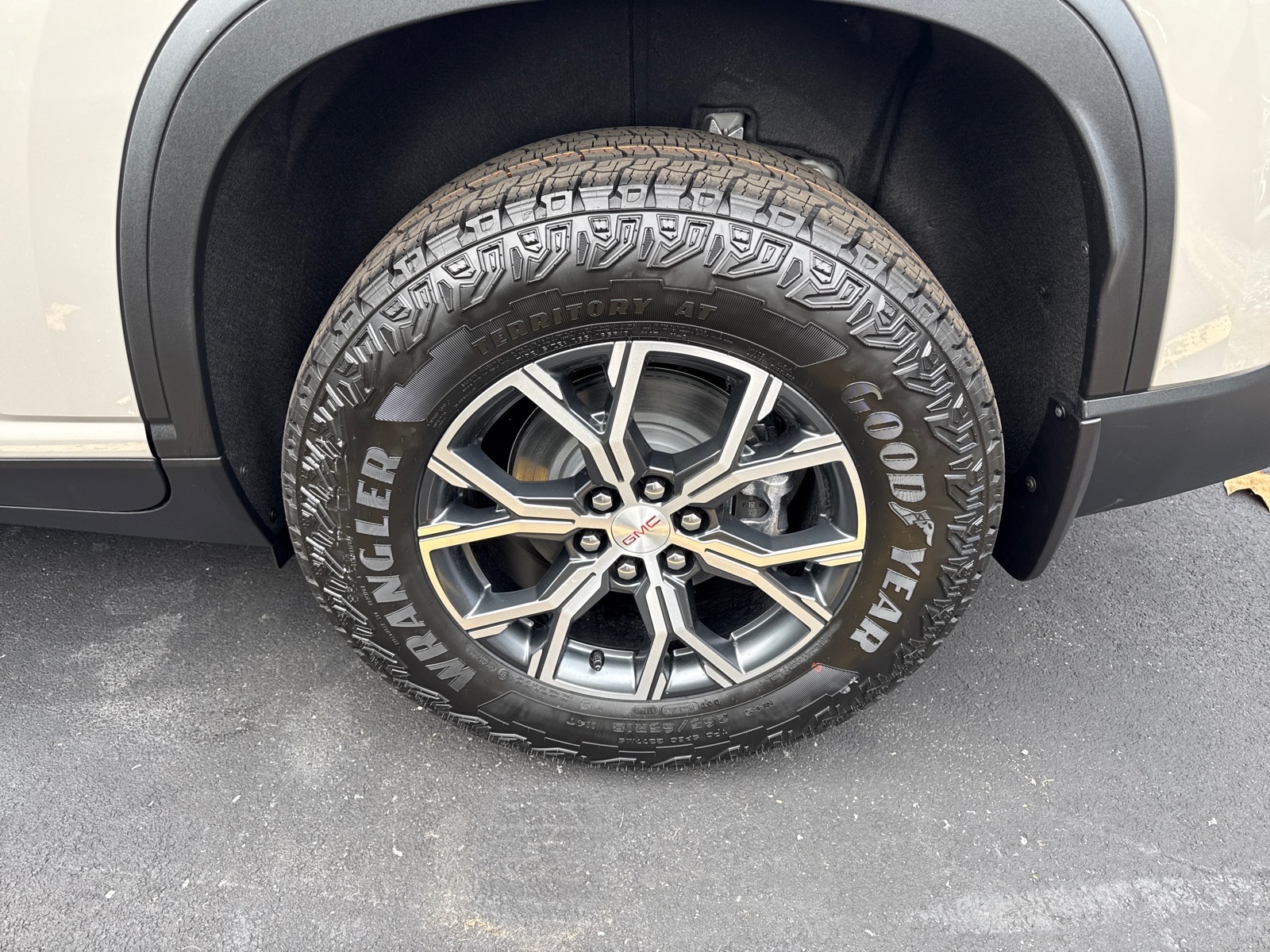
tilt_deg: -33.9
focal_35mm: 24
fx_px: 881
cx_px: 635
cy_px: 476
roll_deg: +0.2
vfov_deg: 56.8
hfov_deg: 71.6
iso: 80
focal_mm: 6.76
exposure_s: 1/121
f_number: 1.78
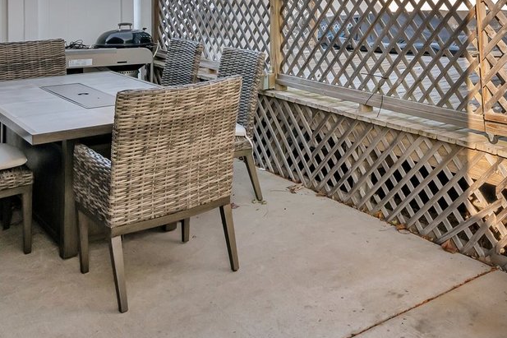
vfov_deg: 28.9
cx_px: 415
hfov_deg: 43.9
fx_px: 591
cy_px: -32
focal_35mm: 42
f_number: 9
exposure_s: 1/500
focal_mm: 16
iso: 640
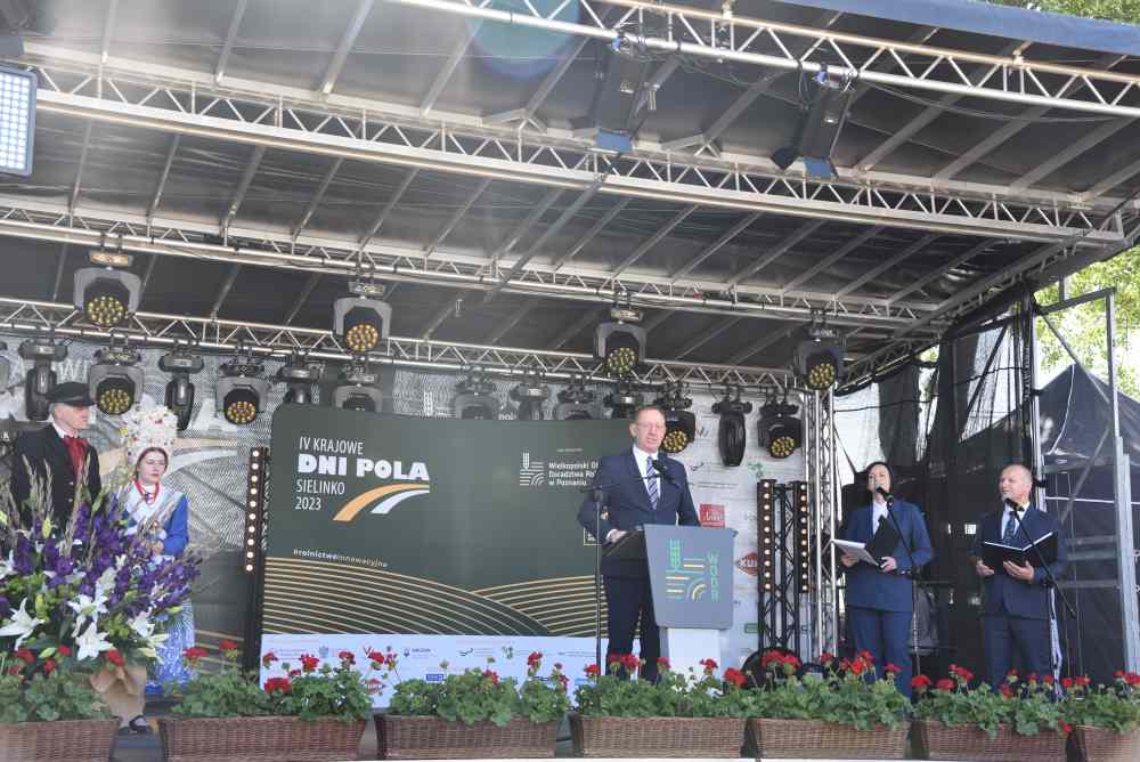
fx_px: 1584
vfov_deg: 27.0
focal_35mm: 50
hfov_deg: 39.6
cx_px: 570
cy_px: 381
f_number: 6.3
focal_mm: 50
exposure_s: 1/160
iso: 400
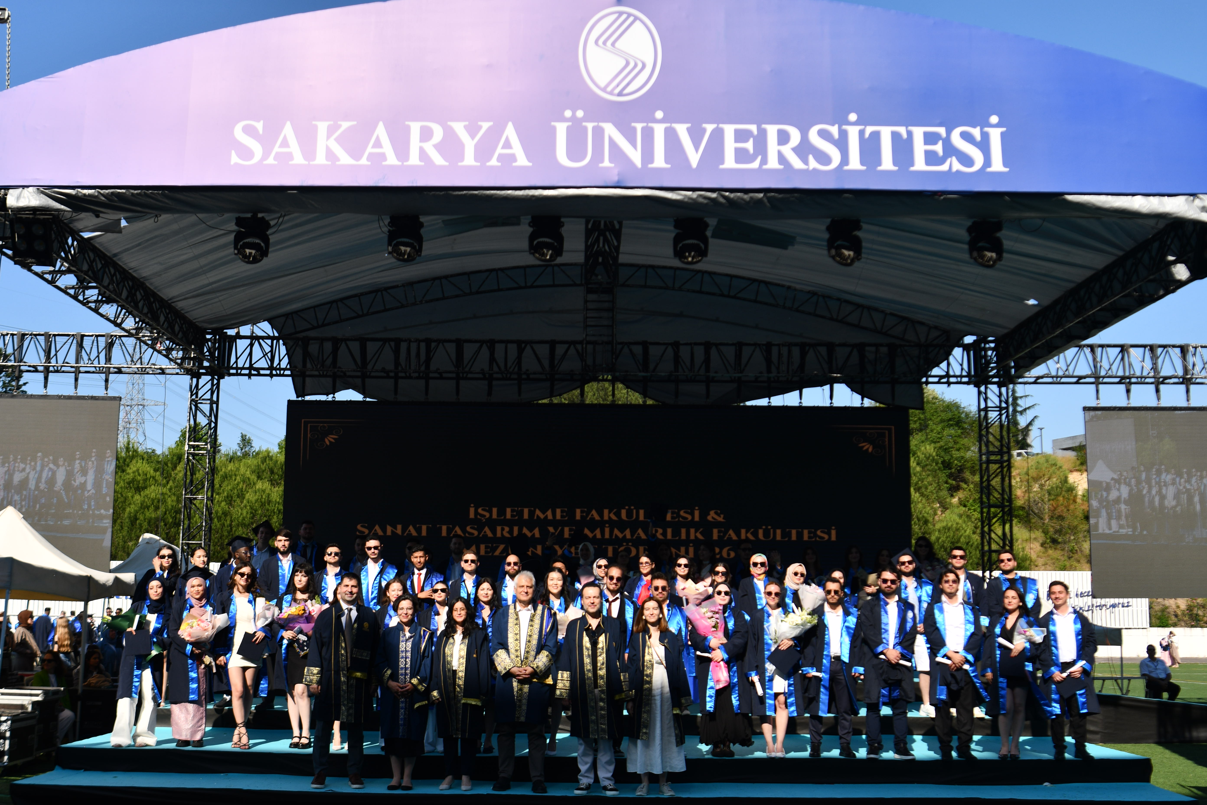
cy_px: 402
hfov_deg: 53.1
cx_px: 604
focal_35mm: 36
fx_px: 1207
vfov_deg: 36.9
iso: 100
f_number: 3.5
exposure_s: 1/2000
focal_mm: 24
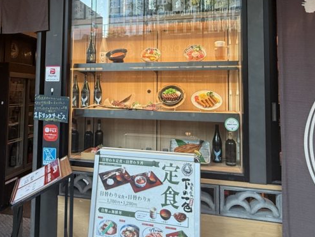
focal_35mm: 29
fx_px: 264
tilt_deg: +4.3
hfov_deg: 61.4
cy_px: 73
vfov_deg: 47.2
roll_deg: -0.8
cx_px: 135
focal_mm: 2.22
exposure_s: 1/120
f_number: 2.2
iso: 200
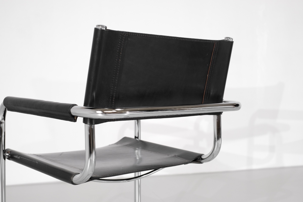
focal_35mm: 53
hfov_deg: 37.5
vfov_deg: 25.5
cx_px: 152
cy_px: 101
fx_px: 446
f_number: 5
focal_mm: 35
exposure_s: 1/80
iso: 800
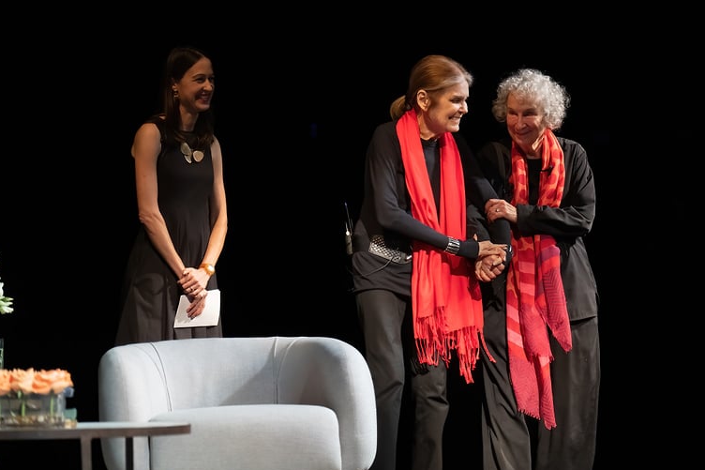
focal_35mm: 131
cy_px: 174
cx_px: 466
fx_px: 2565
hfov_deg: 15.6
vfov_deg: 10.5
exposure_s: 1/200
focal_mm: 98
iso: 6400
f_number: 4
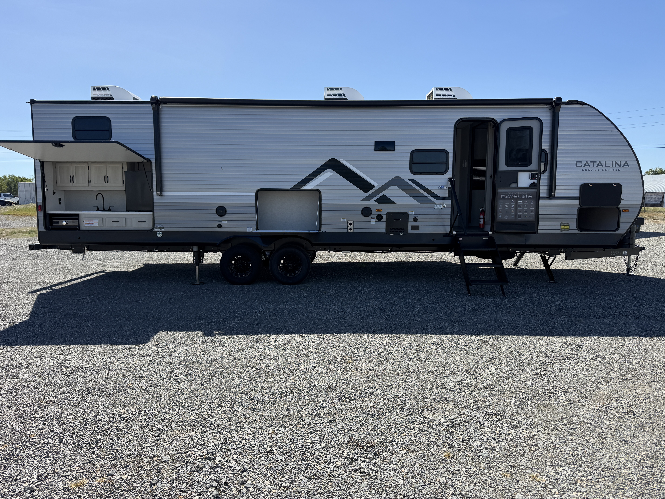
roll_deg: +1.4
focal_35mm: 24
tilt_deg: -6.2
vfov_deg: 56.8
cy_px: 250
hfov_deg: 71.6
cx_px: 332
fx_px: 461
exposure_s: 1/3425
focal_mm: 6.76
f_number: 1.78
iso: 80
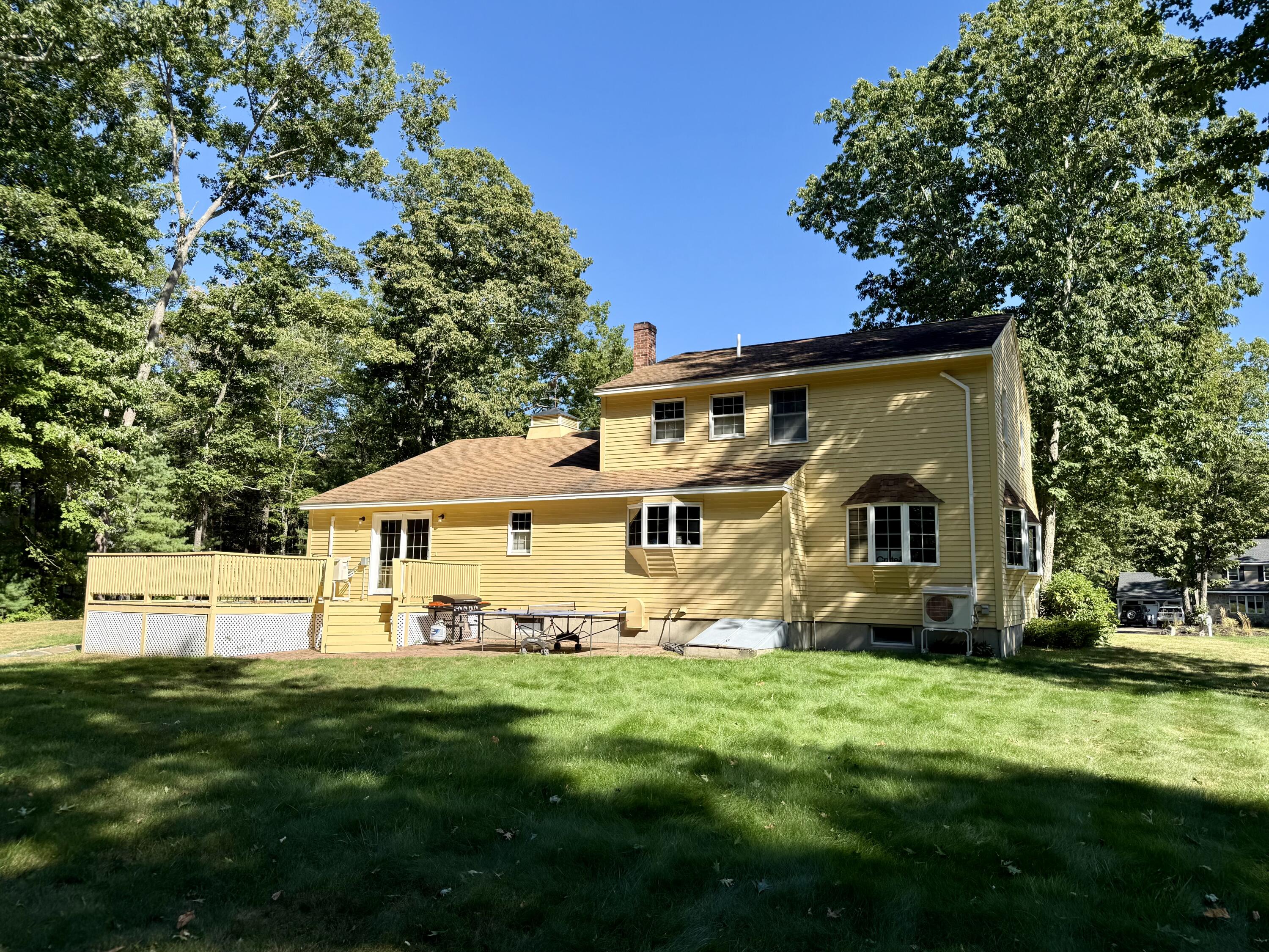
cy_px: 476
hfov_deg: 71.6
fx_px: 880
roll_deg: -1.6
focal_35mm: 24
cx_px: 634
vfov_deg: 56.8
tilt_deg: +7.2
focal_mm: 6.76
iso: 80
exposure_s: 1/2370
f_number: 1.78
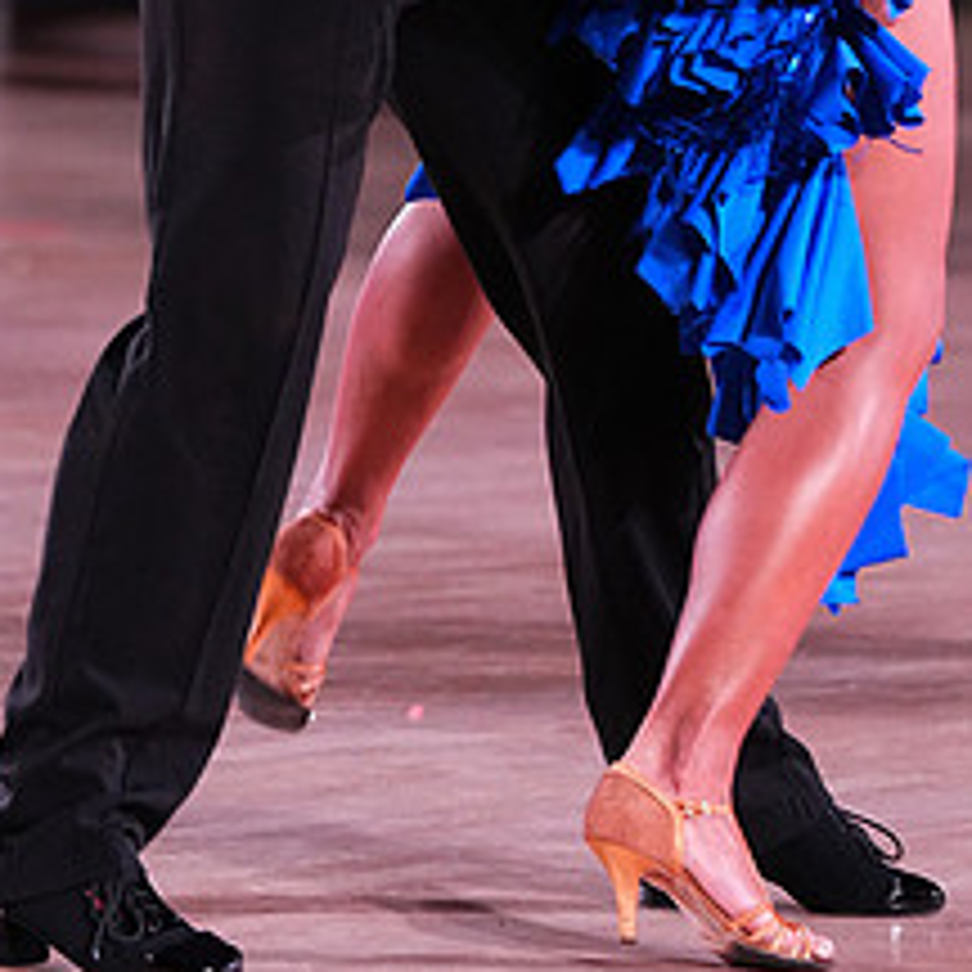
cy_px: -324
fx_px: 14486
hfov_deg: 3.8
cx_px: 682
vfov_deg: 3.8
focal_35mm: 456
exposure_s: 1/320
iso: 4000
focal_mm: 200
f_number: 4.5
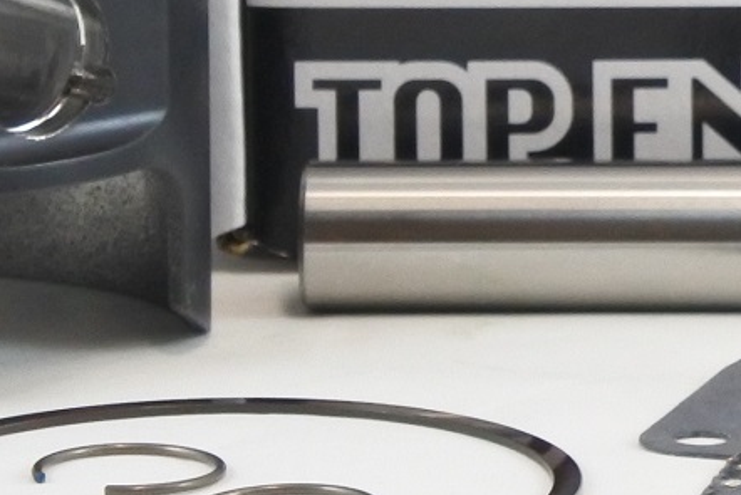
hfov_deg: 6.3
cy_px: -138
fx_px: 6650
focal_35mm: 323
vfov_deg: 4.2
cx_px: 953
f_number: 5.3
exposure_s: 1/100
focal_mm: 26.4
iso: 800
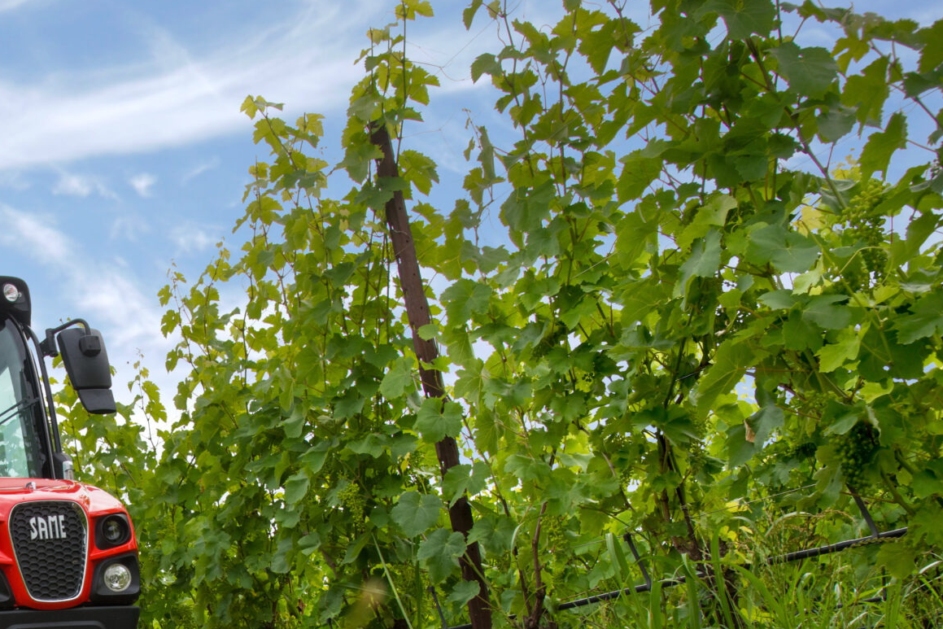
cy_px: 625
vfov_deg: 24.4
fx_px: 1388
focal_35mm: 53
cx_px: 2
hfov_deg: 34.2
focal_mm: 24
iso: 320
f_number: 8
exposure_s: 1/500
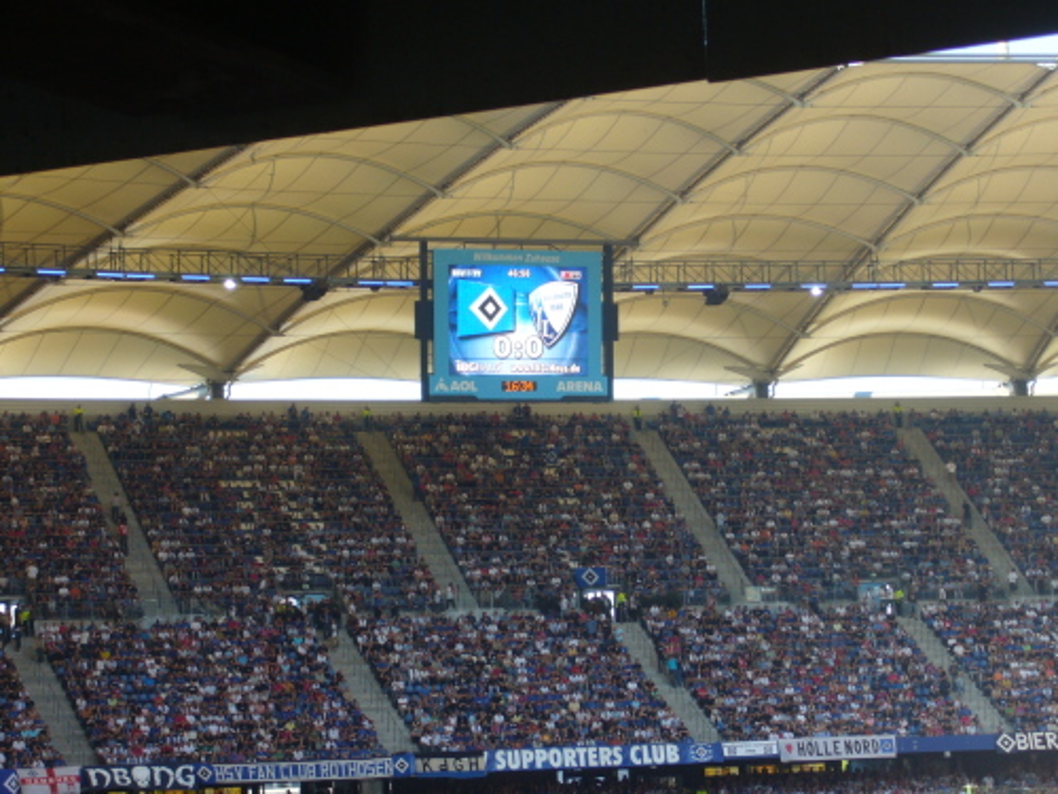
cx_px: 529
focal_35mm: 105
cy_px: 397
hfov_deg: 18.7
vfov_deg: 14.1
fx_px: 3209
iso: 80
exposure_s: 1/60
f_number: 5
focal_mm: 17.4
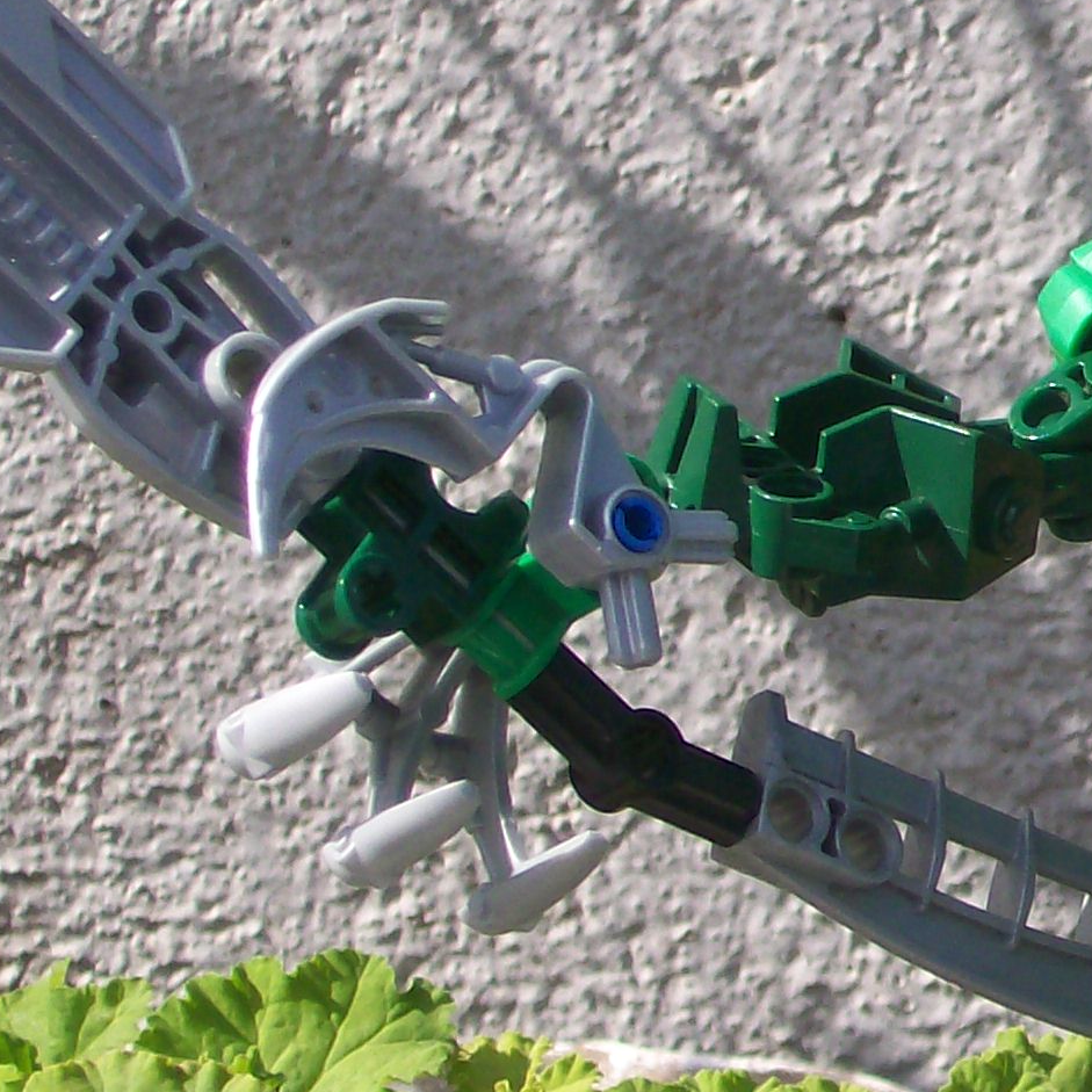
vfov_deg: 8.7
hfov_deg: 8.4
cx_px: 1736
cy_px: 498
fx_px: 7209
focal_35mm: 202
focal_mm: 11.6
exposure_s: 1/694
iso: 80
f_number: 3.8
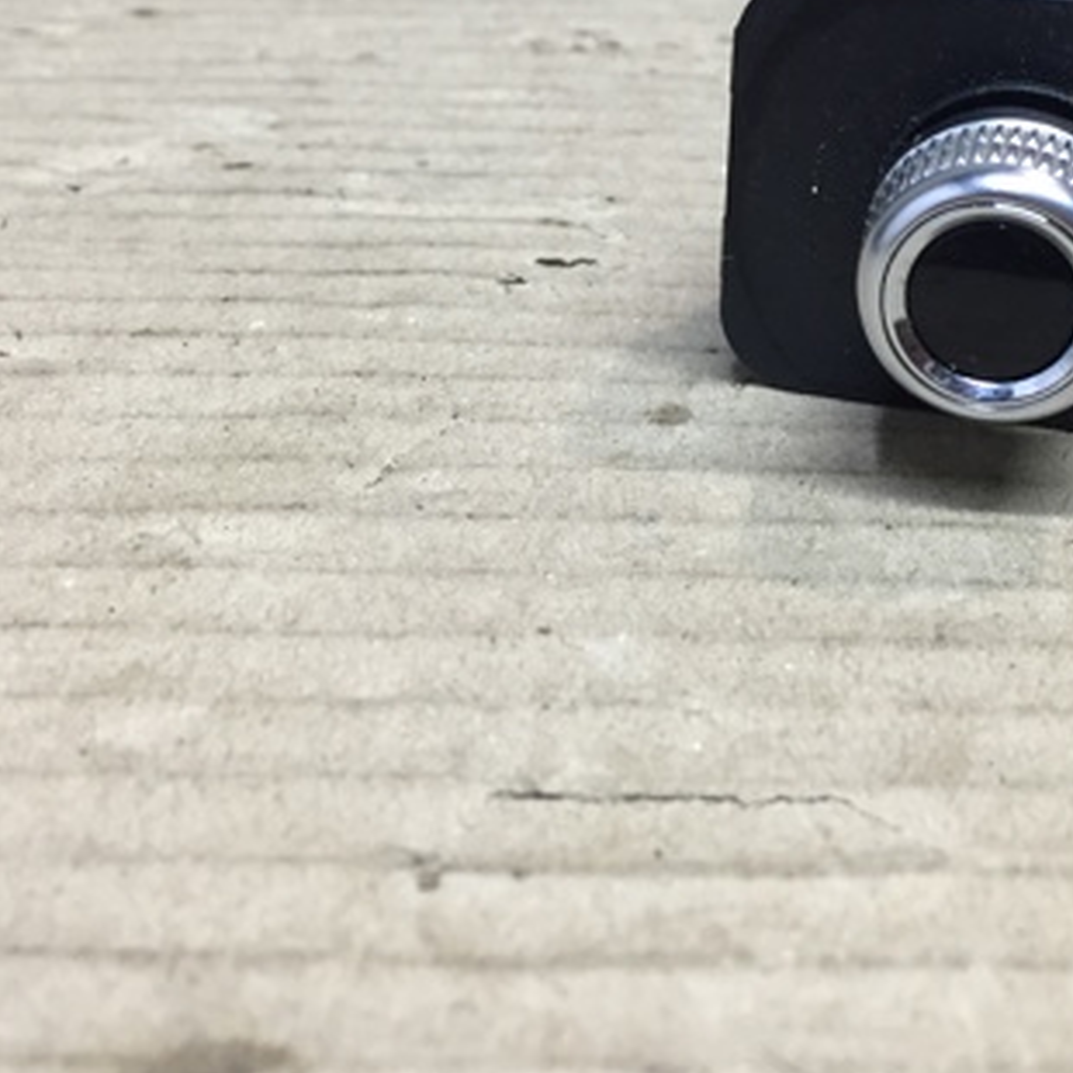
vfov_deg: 31.7
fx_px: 1859
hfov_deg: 31.7
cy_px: 291
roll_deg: -1.6
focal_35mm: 53
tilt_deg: -25.0
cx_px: 789
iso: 64
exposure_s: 1/33
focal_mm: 4.15
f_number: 2.2
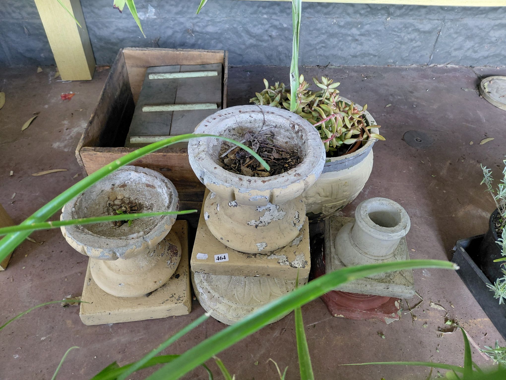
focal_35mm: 25
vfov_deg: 54.9
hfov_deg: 69.4
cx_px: 253
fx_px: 365
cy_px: 190
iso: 200
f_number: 1.8
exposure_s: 1/50.1
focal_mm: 4.69
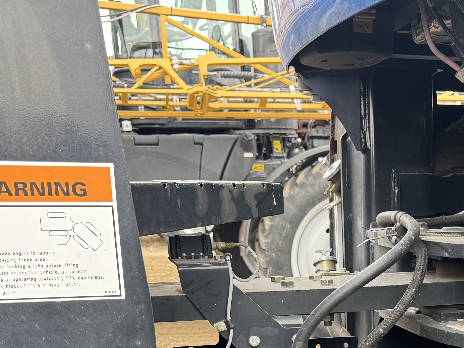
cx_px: 401
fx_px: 764
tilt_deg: -16.9
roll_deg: +0.9
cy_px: 407
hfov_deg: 32.4
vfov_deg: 23.6
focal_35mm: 57
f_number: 1.78
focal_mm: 6.76
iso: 100
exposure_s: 1/121
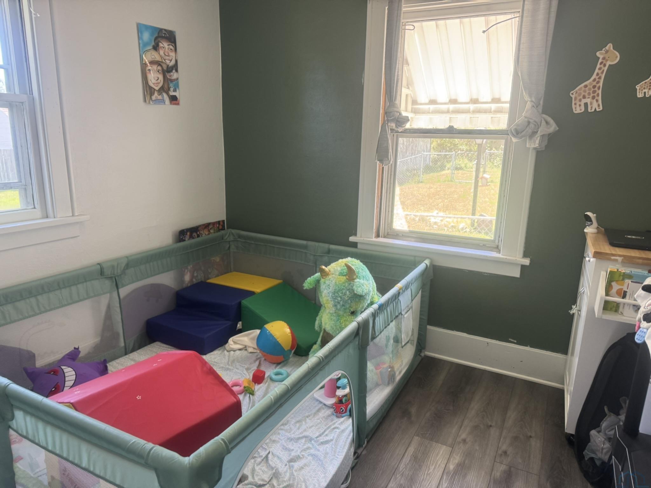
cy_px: 244
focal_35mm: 24
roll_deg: -2.1
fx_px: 451
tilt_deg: -14.3
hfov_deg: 71.6
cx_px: 326
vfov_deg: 56.8
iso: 200
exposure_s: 1/121
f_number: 1.78
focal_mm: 6.76
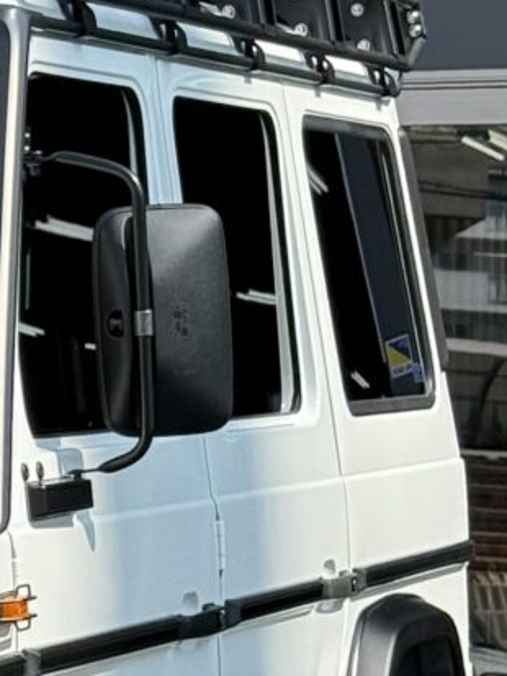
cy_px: 205
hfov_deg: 6.4
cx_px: -551
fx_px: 4353
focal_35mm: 223
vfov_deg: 8.9
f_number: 1.78
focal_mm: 6.76
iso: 100
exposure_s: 1/3226
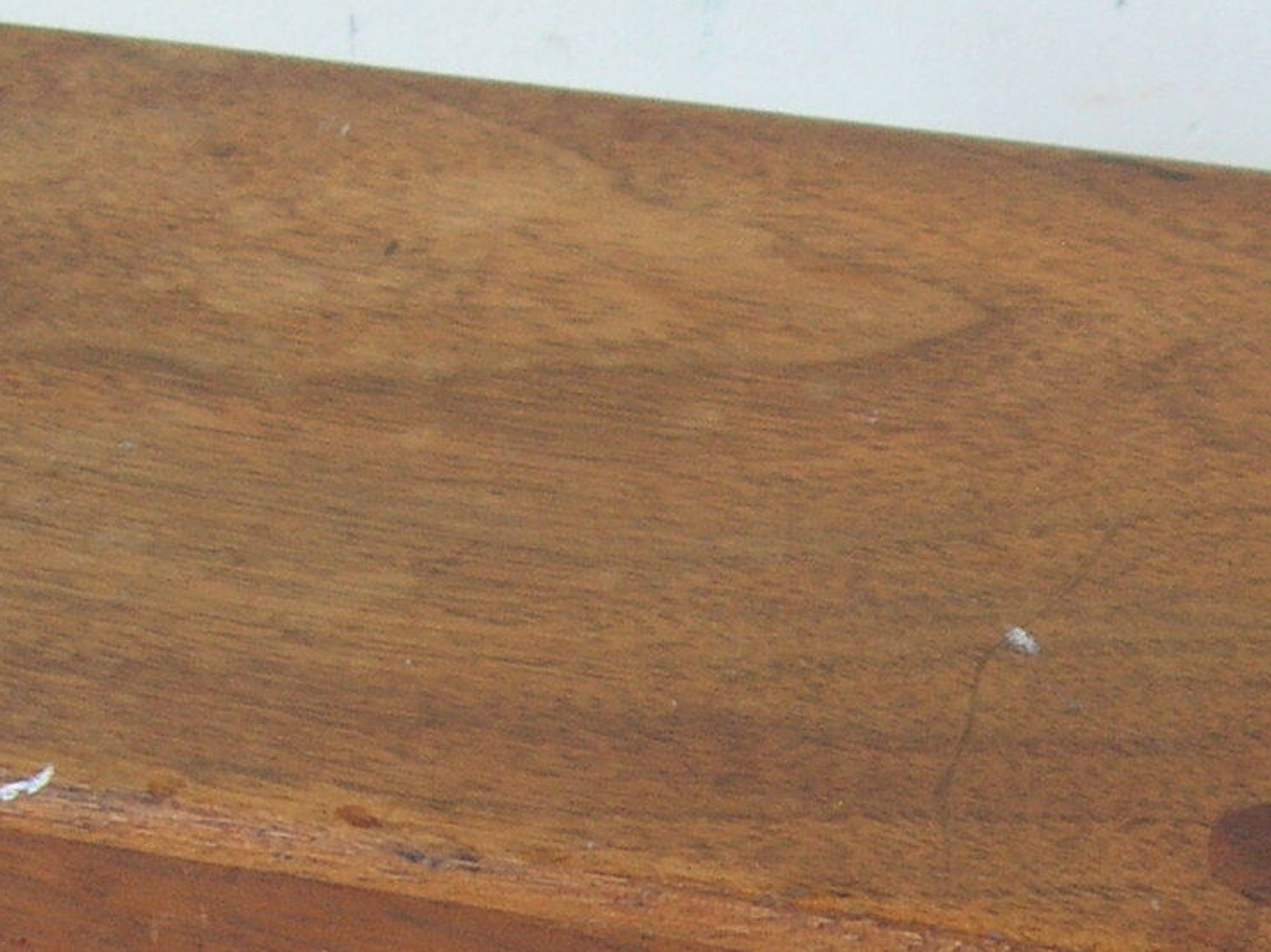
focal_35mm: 108
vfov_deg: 13.5
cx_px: 1089
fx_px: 3964
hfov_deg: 18.0
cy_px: 940
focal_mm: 5.8
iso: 50
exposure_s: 1/9.3
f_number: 2.8
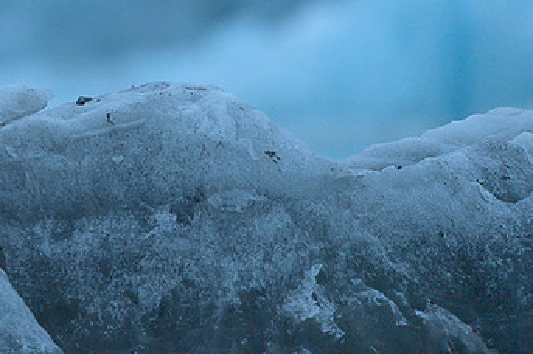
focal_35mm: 1013
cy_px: 59
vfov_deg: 1.4
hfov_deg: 2.0
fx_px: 14983
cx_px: 4
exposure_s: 1/800
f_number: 4
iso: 1000
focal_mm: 500
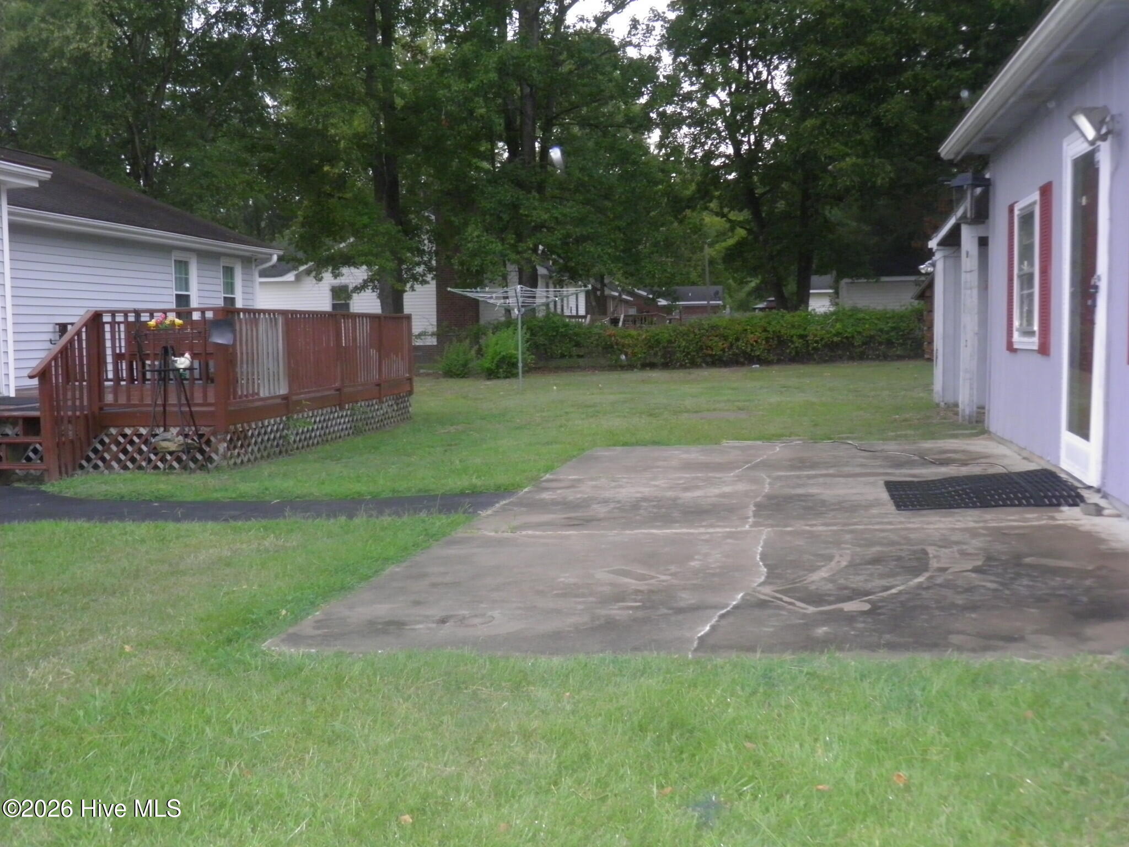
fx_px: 1142
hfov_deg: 52.6
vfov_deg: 40.7
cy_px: 424
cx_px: 564
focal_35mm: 35
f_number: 3.1
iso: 250
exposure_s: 1/50
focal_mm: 6.3
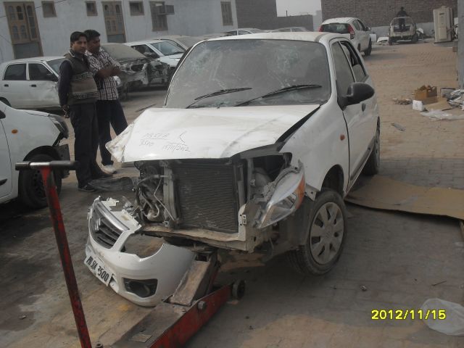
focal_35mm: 38
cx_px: 232
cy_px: 174
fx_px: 509
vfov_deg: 37.7
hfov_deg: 49.0
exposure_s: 1/180
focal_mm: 6.3
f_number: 8.3
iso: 80
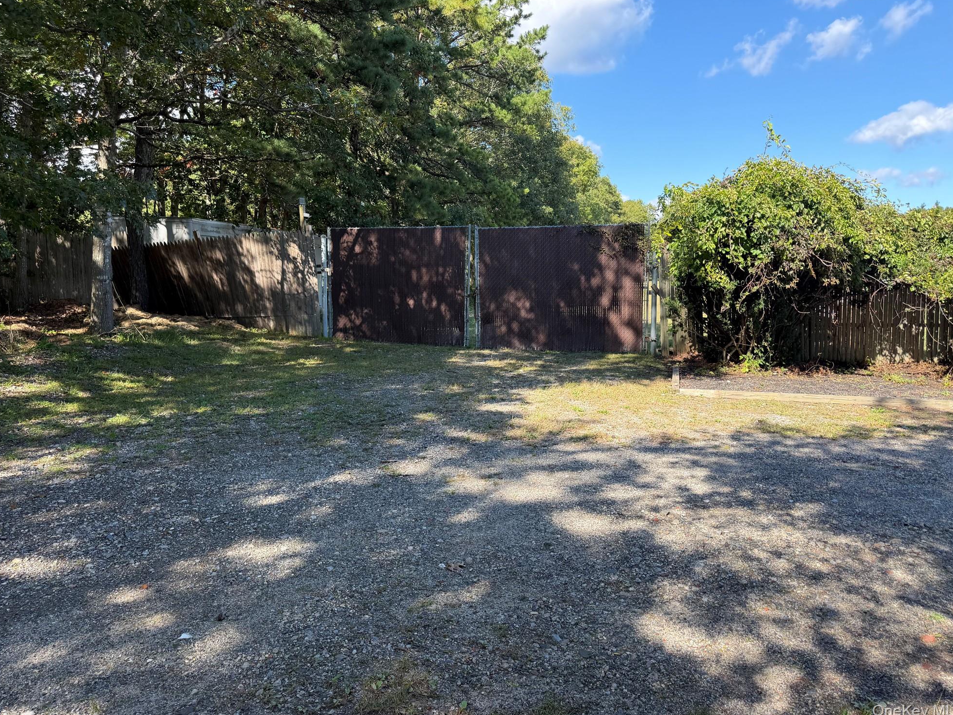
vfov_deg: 54.9
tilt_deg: -5.9
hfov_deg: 69.4
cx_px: 475
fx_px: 688
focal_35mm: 25
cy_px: 350
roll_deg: -0.9
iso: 80
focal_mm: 6.76
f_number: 1.78
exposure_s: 1/796
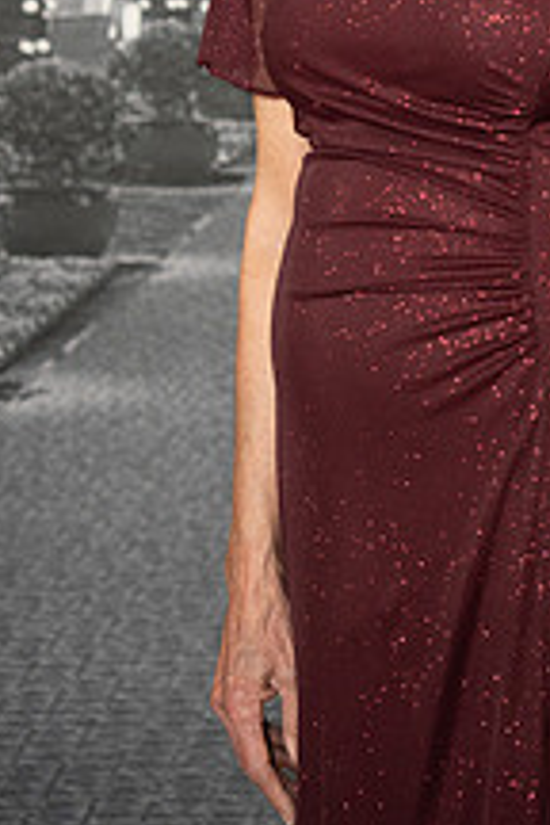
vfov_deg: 13.9
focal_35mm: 146
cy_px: 8
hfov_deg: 9.4
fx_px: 3346
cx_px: 500
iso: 1000
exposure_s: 1/160
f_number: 2.8
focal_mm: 70
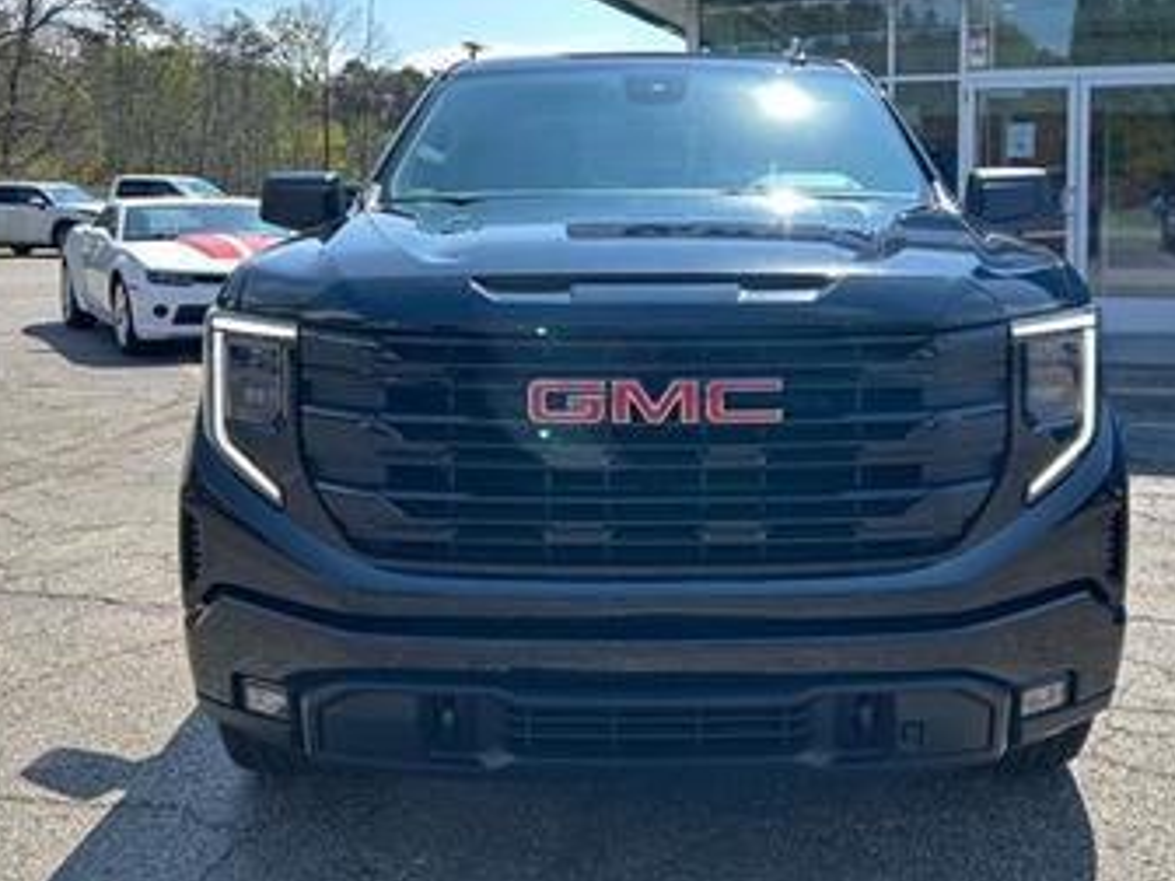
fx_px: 1324
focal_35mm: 39
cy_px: 259
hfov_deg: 47.7
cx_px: 668
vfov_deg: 36.2
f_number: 1.5
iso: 50
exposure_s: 1/846
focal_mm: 5.7
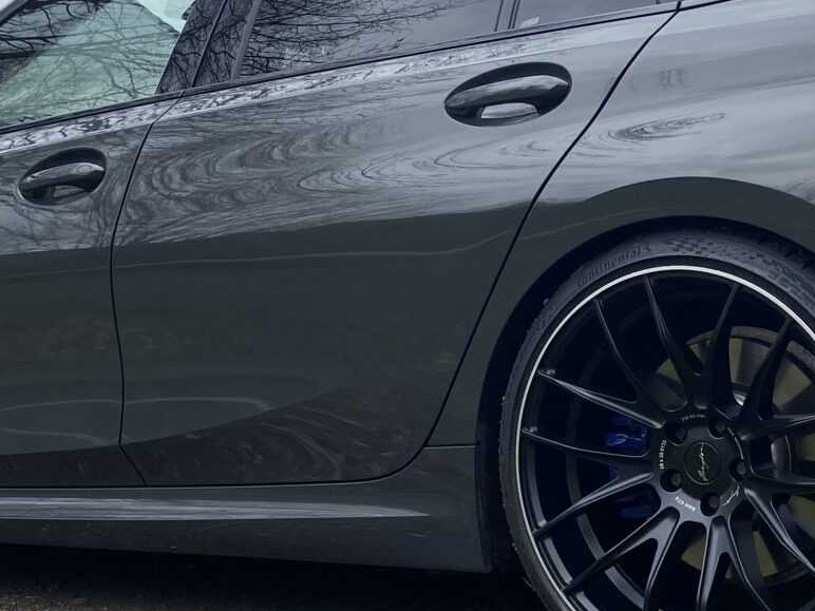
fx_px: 1625
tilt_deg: +1.6
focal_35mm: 69
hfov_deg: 27.9
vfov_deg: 21.2
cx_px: 583
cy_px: 201
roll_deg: +0.6
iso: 32
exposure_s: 1/1504
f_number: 1.8
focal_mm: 4.25
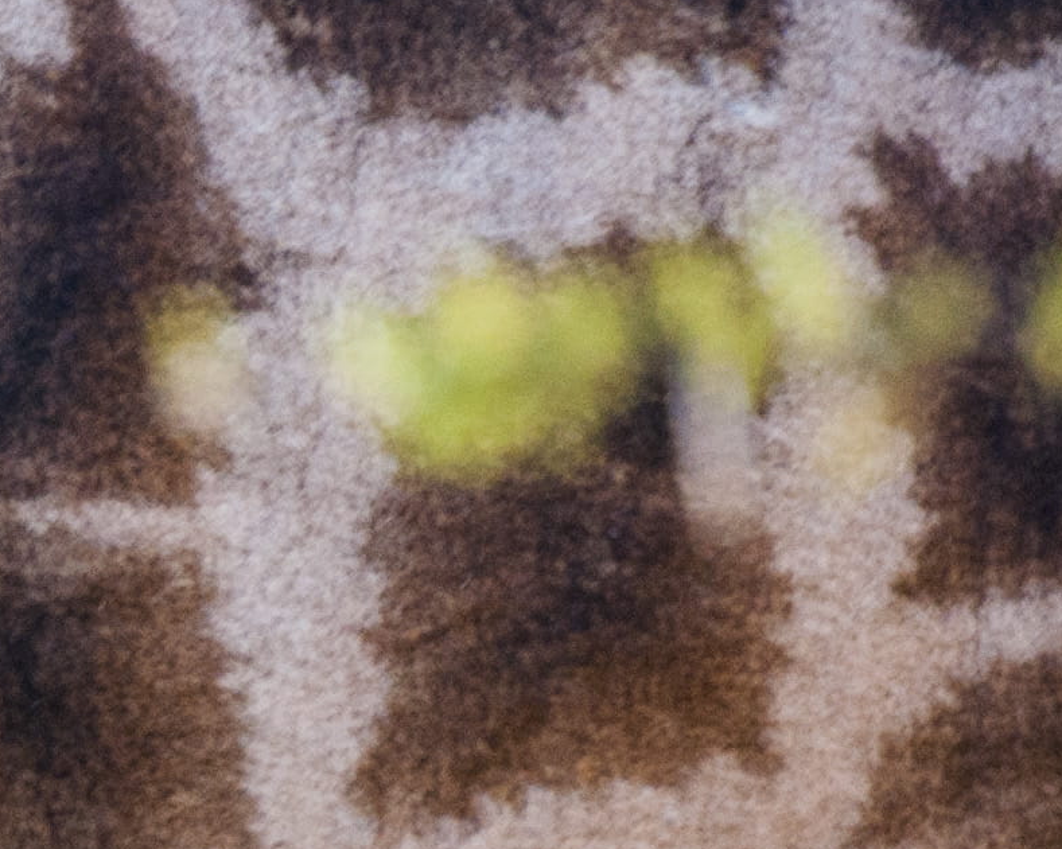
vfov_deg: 1.4
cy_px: 597
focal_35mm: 1073
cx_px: -182
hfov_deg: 1.8
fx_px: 33721
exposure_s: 1/500
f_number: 5.6
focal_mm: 200
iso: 800
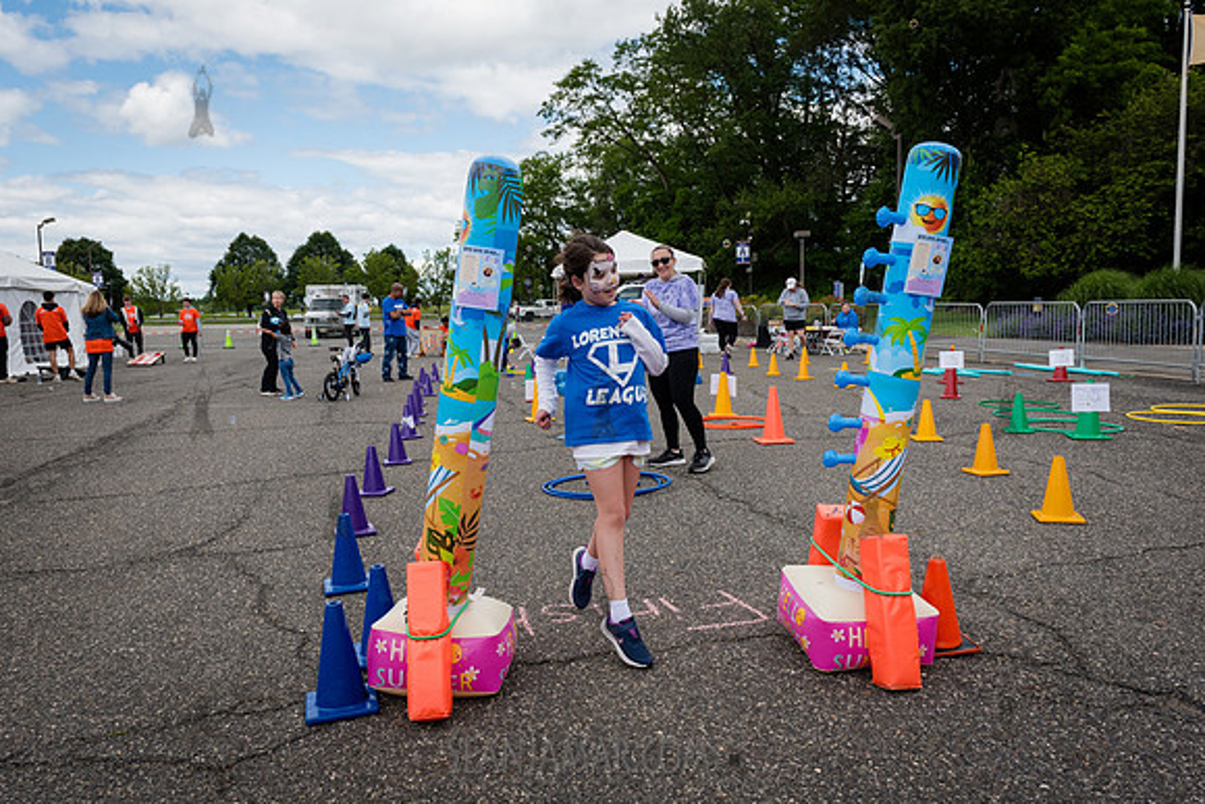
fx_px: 888
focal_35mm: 27
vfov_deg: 48.7
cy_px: 404
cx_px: 581
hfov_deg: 68.3
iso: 400
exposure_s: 1/800
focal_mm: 24
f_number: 6.3
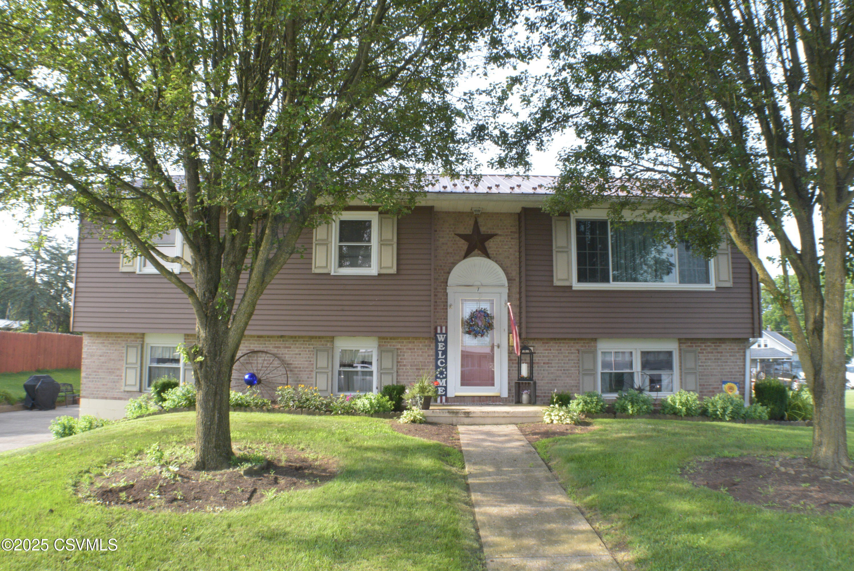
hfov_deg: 57.2
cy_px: 286
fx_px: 783
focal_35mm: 33
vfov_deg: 40.0
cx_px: 427
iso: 1100
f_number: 25
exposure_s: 1/40
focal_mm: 22
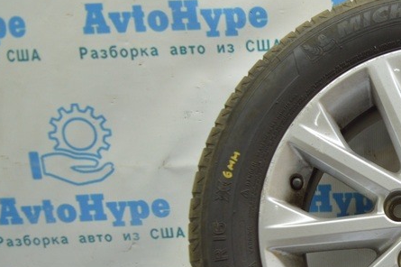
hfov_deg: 27.0
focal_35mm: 69
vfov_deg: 19.5
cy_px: 222
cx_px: 435
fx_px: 768
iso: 400
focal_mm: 20
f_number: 3.5
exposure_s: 1/50
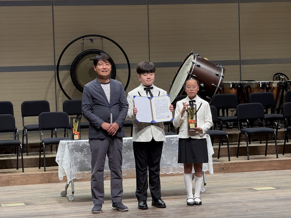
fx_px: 1009
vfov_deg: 12.3
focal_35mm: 120
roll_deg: +1.6
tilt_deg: -2.2
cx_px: 146
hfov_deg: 16.4
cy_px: 109
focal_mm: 15.66
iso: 100
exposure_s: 1/100
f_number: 2.8
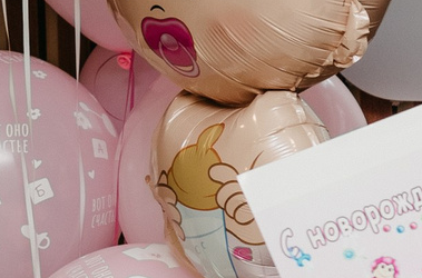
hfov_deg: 8.0
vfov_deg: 5.8
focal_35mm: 236
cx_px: 1086
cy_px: 275
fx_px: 2757
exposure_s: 1/160
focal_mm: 34
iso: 200
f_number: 4
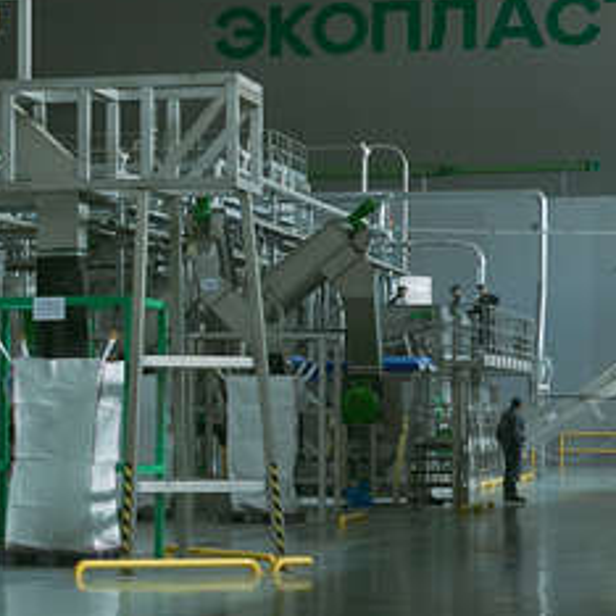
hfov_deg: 11.2
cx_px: -359
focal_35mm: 149
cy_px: 319
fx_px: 3000
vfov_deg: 11.7
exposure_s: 1/160
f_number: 4
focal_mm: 38
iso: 800
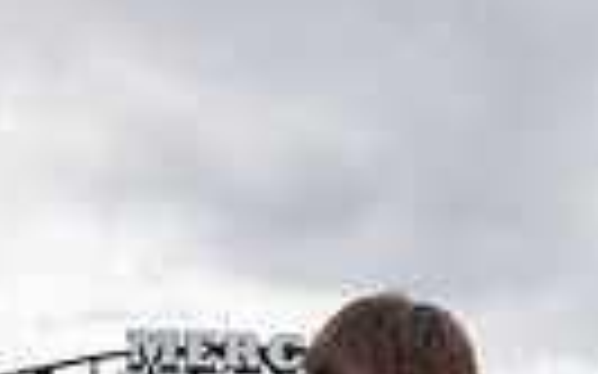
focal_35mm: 152
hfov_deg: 13.7
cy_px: 964
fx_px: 2476
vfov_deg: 7.9
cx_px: 441
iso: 125
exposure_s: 1/400
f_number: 7.1
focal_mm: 44
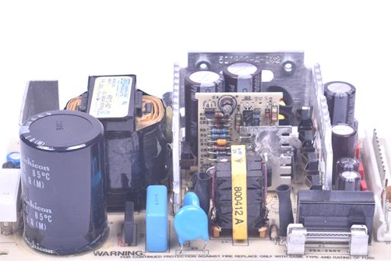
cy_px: 155
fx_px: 1071
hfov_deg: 20.7
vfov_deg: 13.9
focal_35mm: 99
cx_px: 201
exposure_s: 1/200
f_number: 10
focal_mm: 55
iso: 200
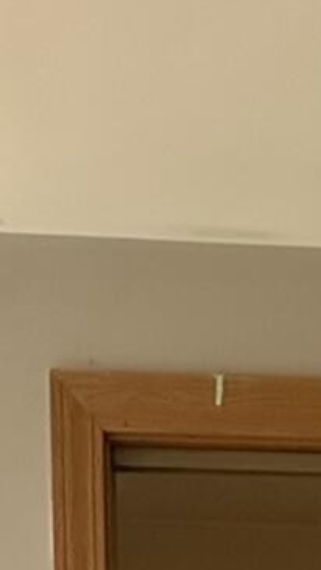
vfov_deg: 11.8
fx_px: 2163
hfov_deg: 8.4
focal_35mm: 143
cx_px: 433
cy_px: 1439
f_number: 1.78
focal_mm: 6.86
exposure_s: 1/55
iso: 1000
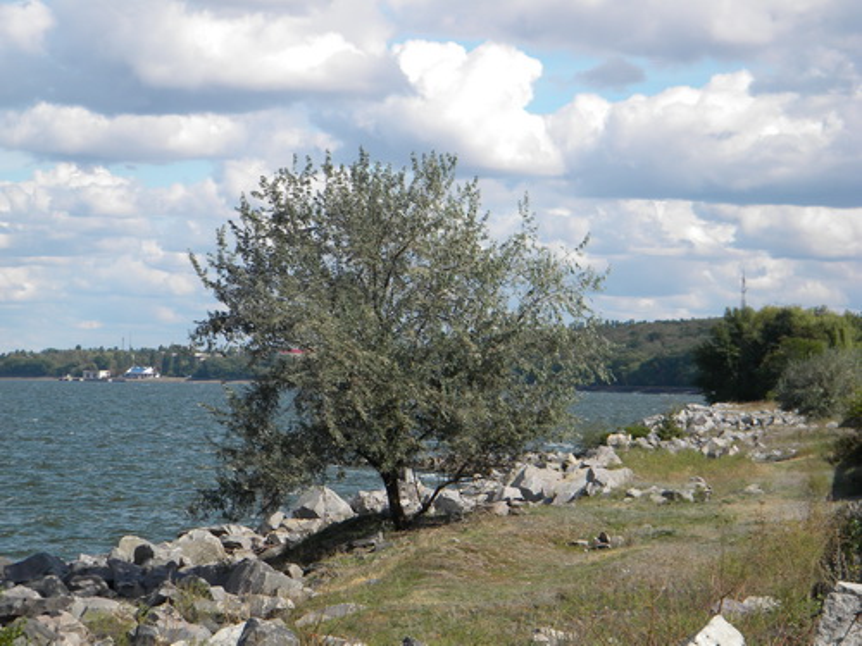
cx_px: 431
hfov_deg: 18.7
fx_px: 2615
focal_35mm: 105
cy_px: 323
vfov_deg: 14.1
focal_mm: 19
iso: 80
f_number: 4.7
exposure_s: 1/593
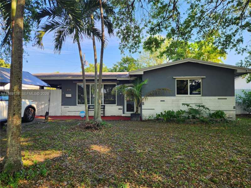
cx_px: 126
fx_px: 167
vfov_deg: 58.9
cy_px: 94
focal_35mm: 23
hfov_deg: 73.9
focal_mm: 5.4
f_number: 1.8
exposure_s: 1/195
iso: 20
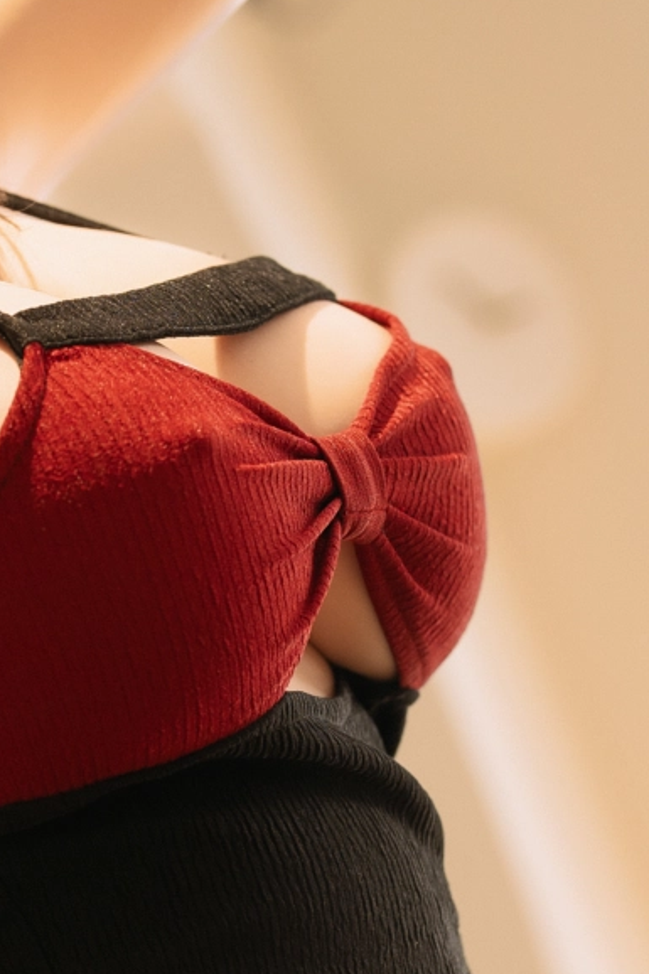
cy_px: 784
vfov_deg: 11.8
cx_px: -56
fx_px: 4681
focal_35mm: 173
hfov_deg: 7.9
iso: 250
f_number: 2.8
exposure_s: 1/100
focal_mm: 50
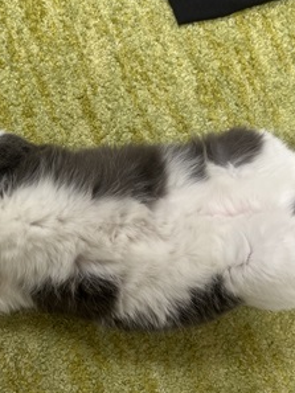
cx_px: 85
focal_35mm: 42
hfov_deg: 33.9
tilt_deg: -75.5
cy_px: 205
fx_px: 477
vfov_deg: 44.8
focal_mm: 5.7
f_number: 1.5
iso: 80
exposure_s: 1/60
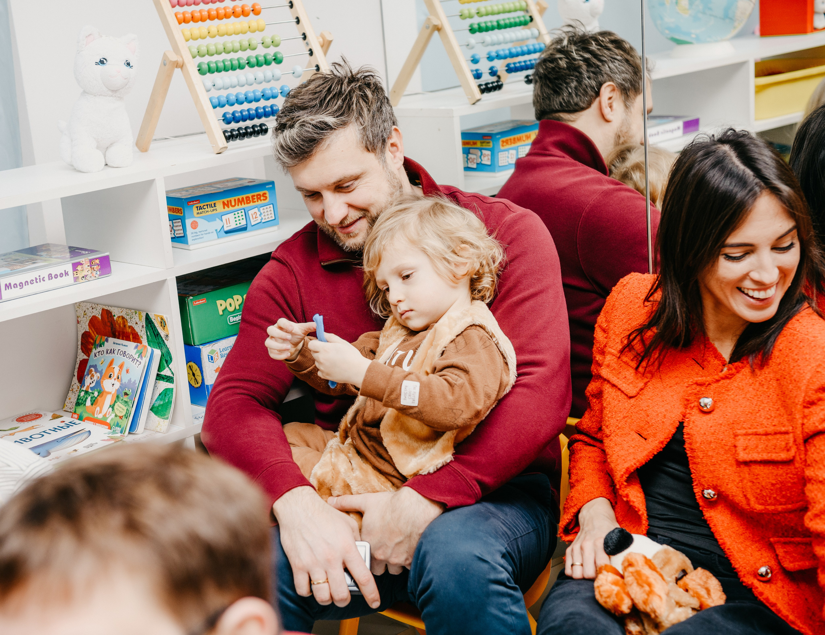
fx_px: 1461
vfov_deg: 24.5
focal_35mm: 61
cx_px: 347
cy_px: 319
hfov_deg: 31.5
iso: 250
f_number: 4
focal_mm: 55
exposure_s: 1/160
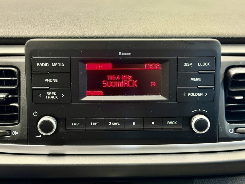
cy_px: 92
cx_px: 122
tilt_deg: -17.8
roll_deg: -0.3
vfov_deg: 30.3
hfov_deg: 39.7
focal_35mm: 48
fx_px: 340
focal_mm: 6.76
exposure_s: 1/36
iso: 500
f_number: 1.78
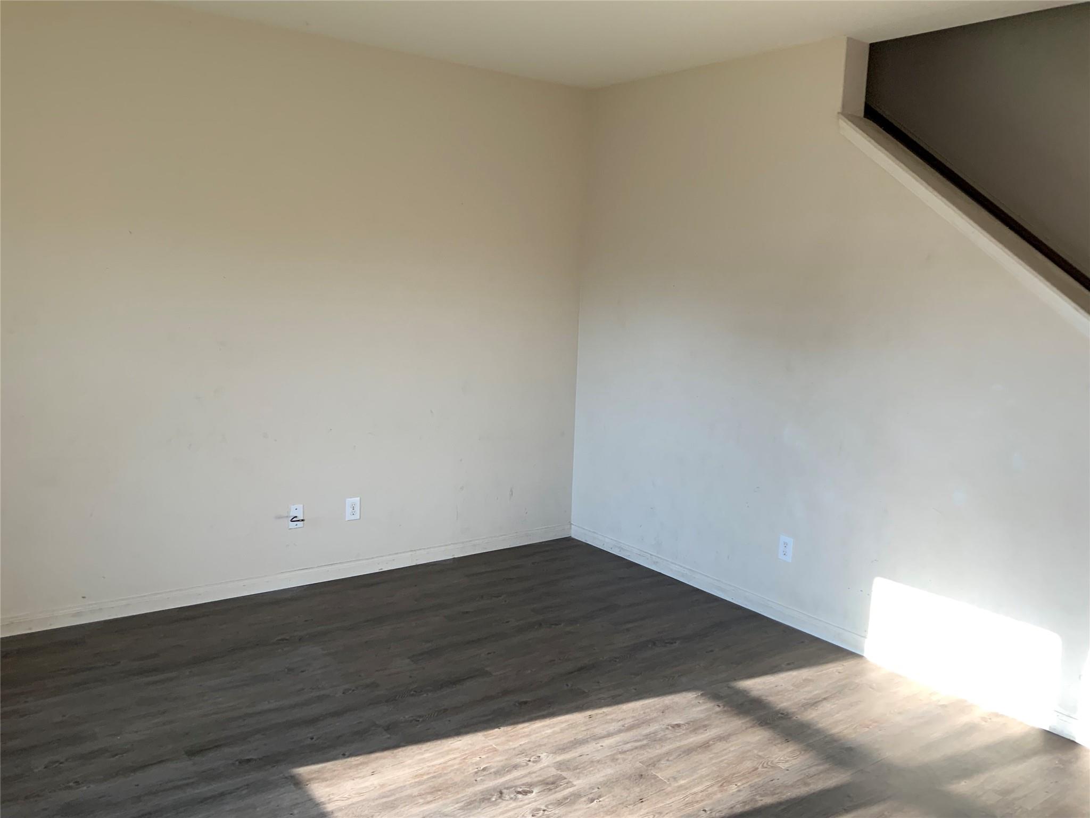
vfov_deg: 48.2
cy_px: 409
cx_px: 545
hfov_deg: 61.7
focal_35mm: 29
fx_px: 913
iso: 32
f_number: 1.8
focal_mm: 3
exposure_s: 1/120
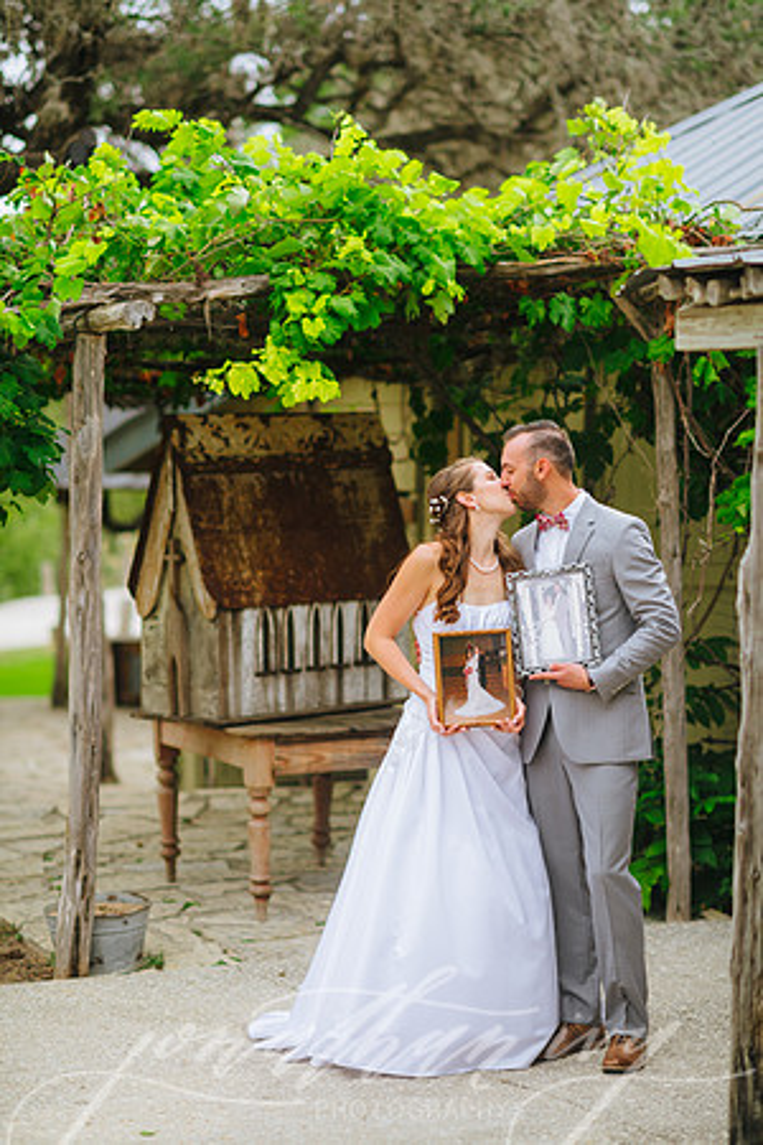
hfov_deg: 16.1
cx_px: 382
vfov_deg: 23.9
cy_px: 572
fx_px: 2702
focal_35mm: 85
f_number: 2
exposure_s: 1/1600
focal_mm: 85
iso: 200
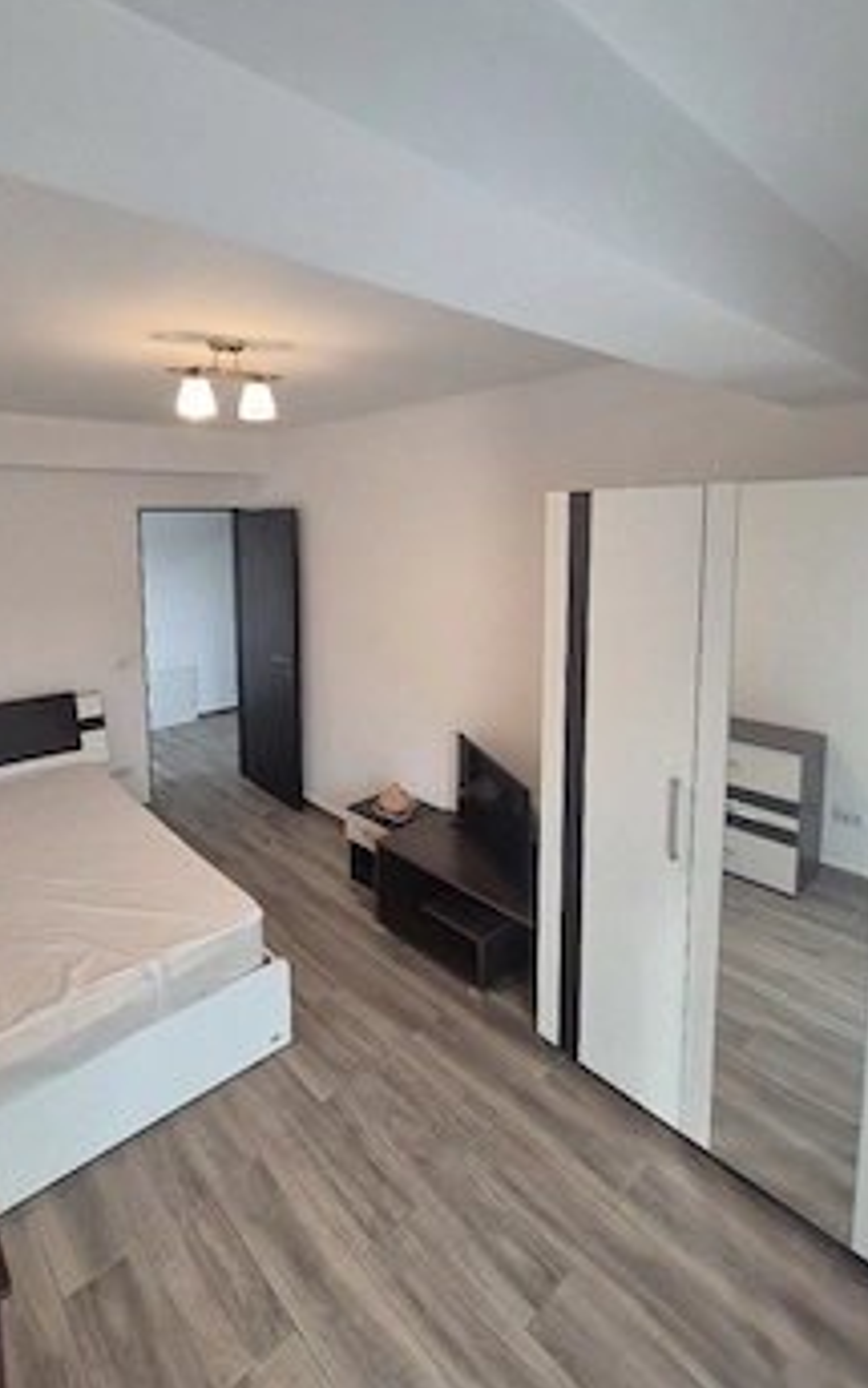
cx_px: 359
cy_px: 589
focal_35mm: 16
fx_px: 606
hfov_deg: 70.7
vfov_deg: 97.1
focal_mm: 2.2
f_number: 2.2
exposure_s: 1/50
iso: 160
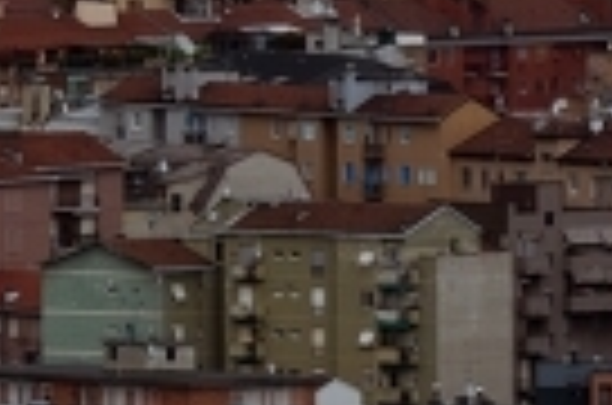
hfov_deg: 1.2
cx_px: -752
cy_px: -520
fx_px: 30020
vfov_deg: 0.8
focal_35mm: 1770
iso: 200
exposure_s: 1/640
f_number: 8
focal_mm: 240
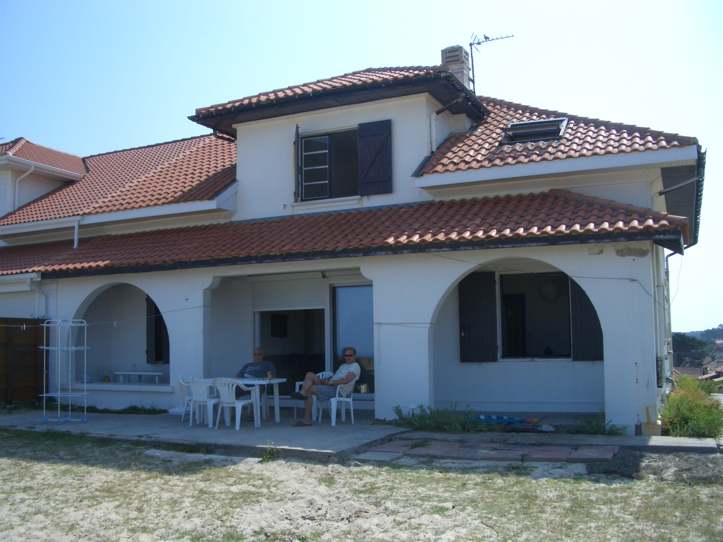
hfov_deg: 52.6
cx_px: 362
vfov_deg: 40.7
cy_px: 271
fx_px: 731
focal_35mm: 35
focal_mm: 5.8
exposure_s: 1/500
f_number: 4.3
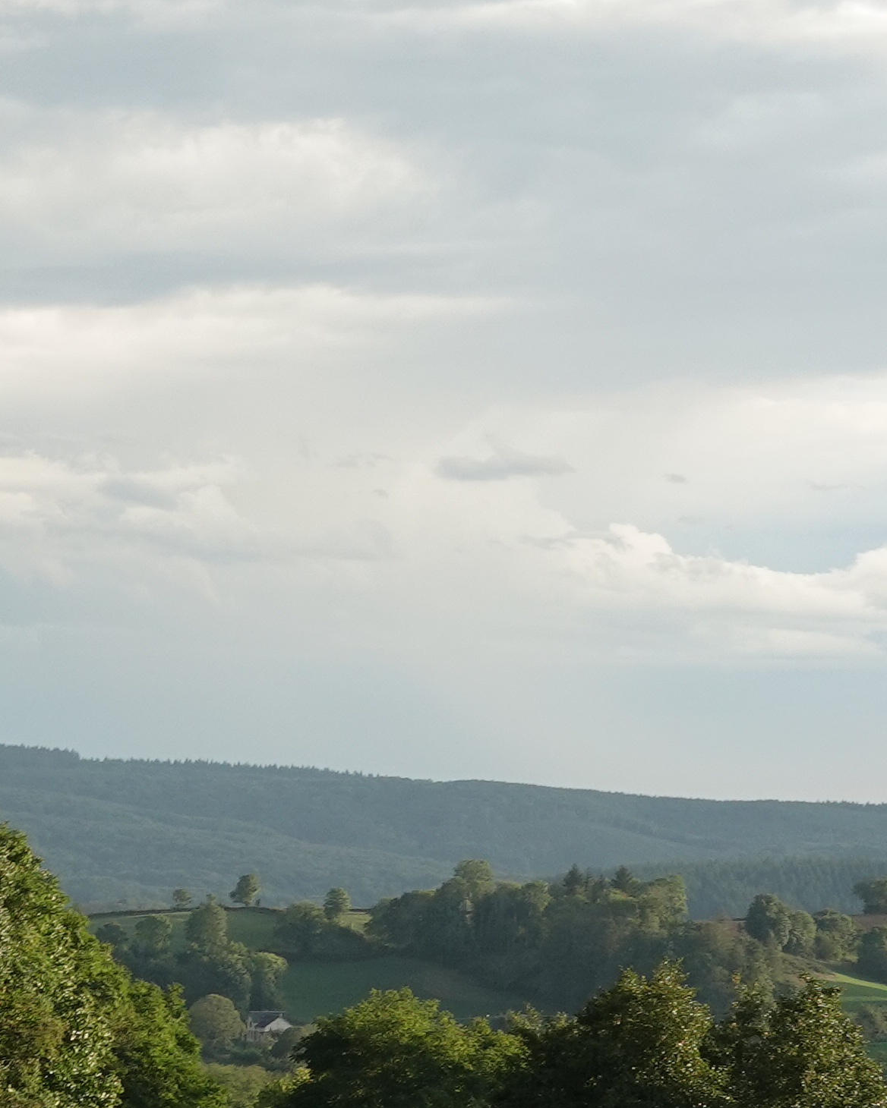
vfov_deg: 9.5
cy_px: 789
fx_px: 6694
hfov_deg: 7.6
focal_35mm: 204
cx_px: 407
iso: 125
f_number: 3.5
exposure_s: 1/60
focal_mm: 21.32
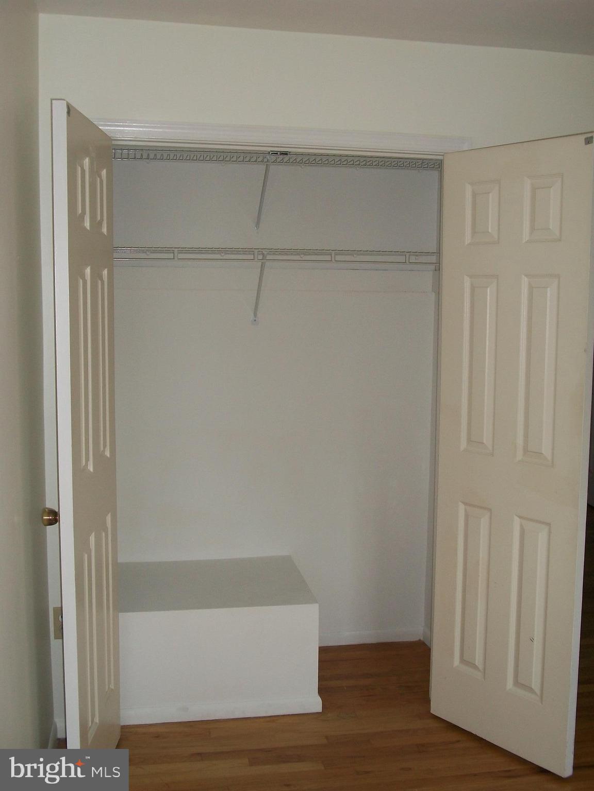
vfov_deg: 46.8
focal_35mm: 40
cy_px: 396
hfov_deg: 36.0
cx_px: 297
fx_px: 915
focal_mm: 7.1
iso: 80
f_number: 3.2
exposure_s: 1/80
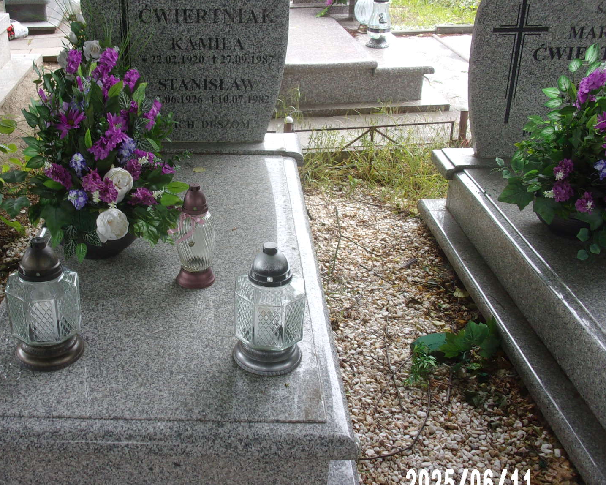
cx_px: 220
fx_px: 699
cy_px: 246
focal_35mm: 39
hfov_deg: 46.3
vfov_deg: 38.2
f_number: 3.9
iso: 83
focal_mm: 5.1
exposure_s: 1/34
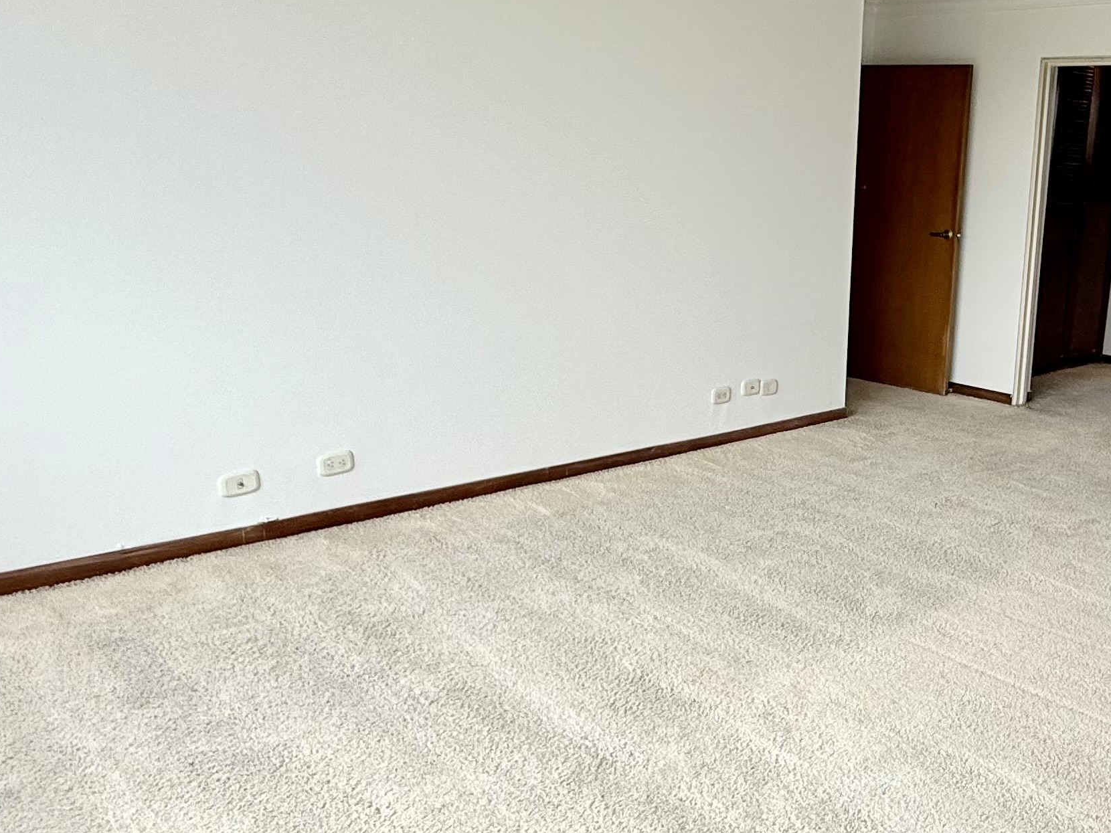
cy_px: 416
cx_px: 859
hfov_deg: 51.2
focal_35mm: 34
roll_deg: -3.2
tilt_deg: -12.5
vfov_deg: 41.8
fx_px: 1091
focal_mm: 2.22
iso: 50
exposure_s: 1/227
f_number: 2.2
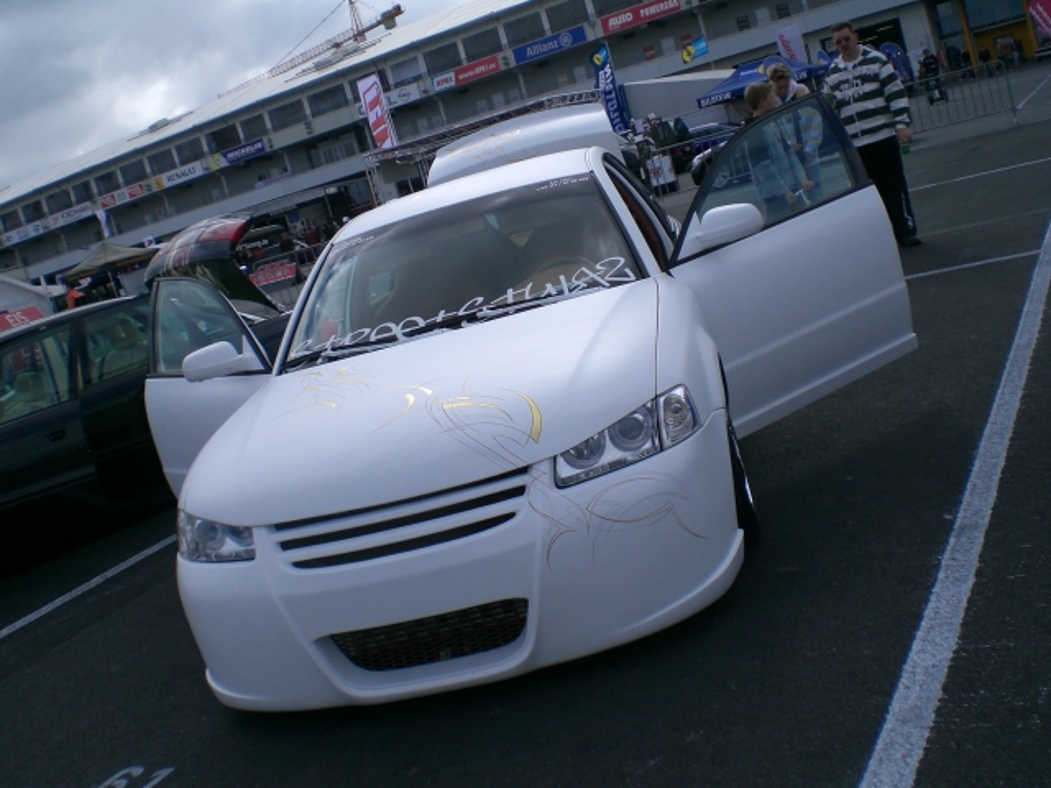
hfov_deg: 49.0
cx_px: 526
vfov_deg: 37.7
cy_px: 394
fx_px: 1154
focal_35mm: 38
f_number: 4.4
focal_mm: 6.3
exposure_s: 1/640
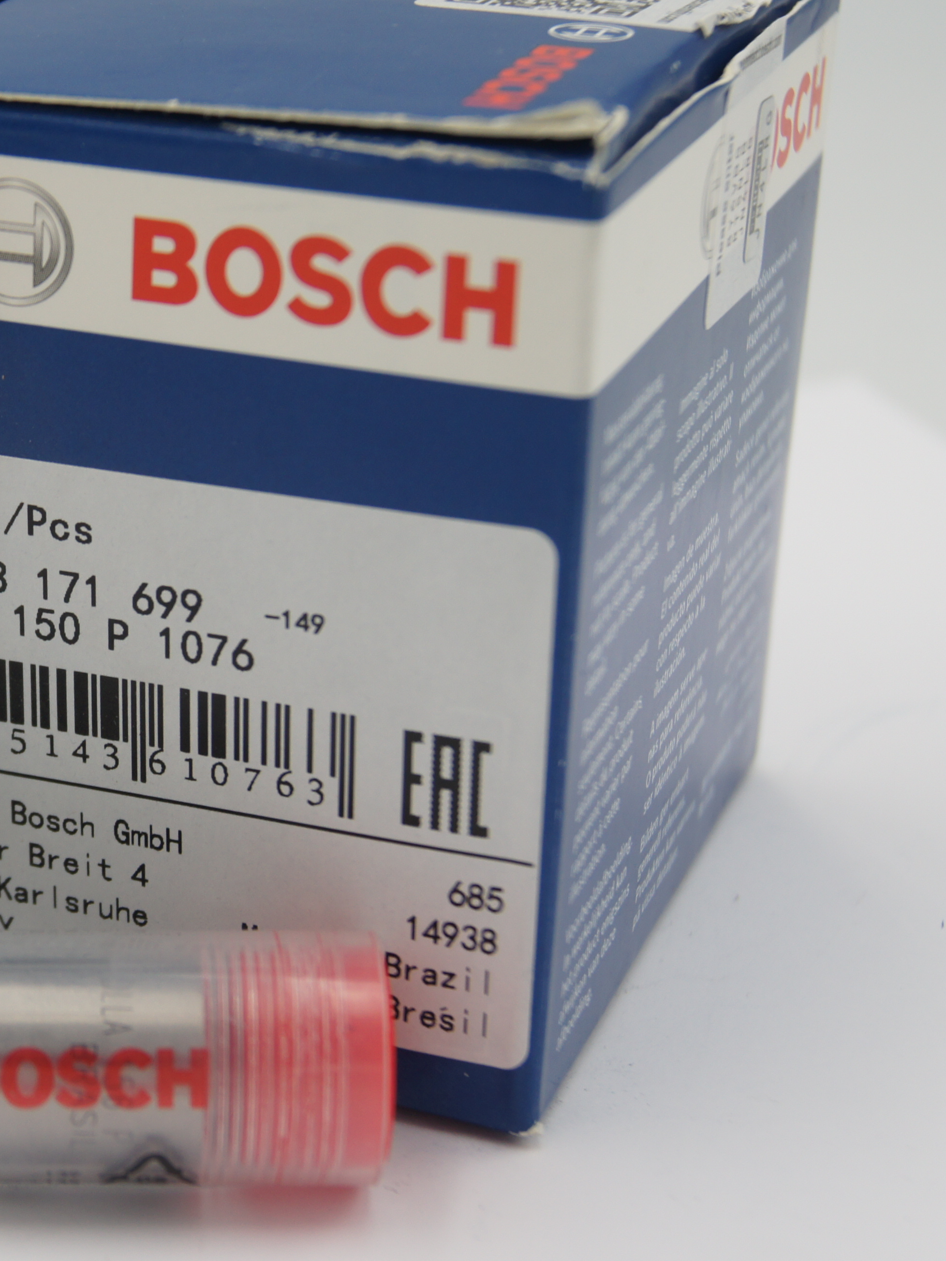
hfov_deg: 16.1
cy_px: 581
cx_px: -120
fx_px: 3237
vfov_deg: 22.0
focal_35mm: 89
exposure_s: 1/160
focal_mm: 35
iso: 200
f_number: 5.6
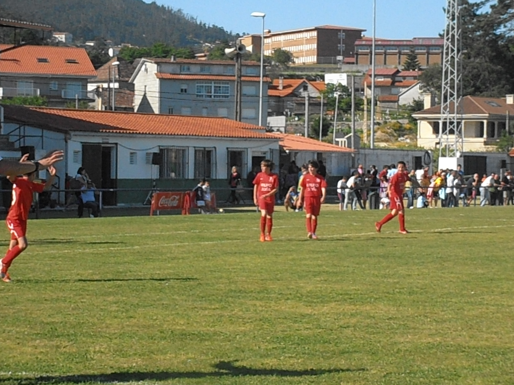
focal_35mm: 138
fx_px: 2049
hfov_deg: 14.3
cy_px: 192
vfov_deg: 10.7
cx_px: 257
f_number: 15
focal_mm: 24.39
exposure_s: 1/250
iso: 400
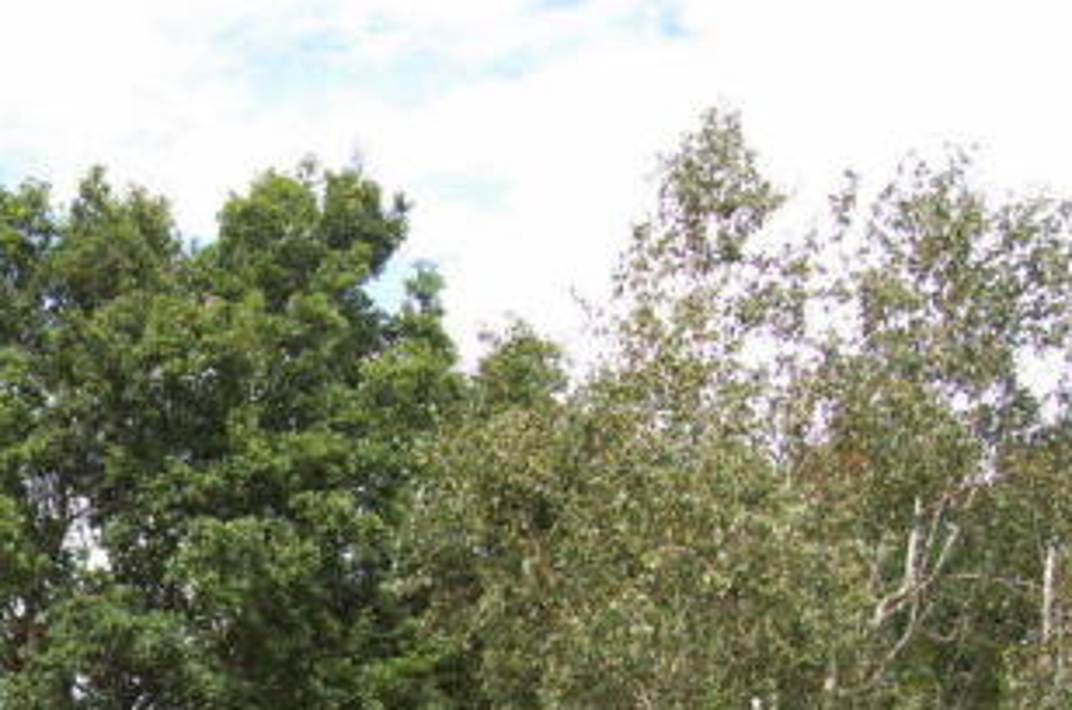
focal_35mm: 64
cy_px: 748
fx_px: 1902
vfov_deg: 20.3
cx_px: -35
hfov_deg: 29.1
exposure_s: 1/250
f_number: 8
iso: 200
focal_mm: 20
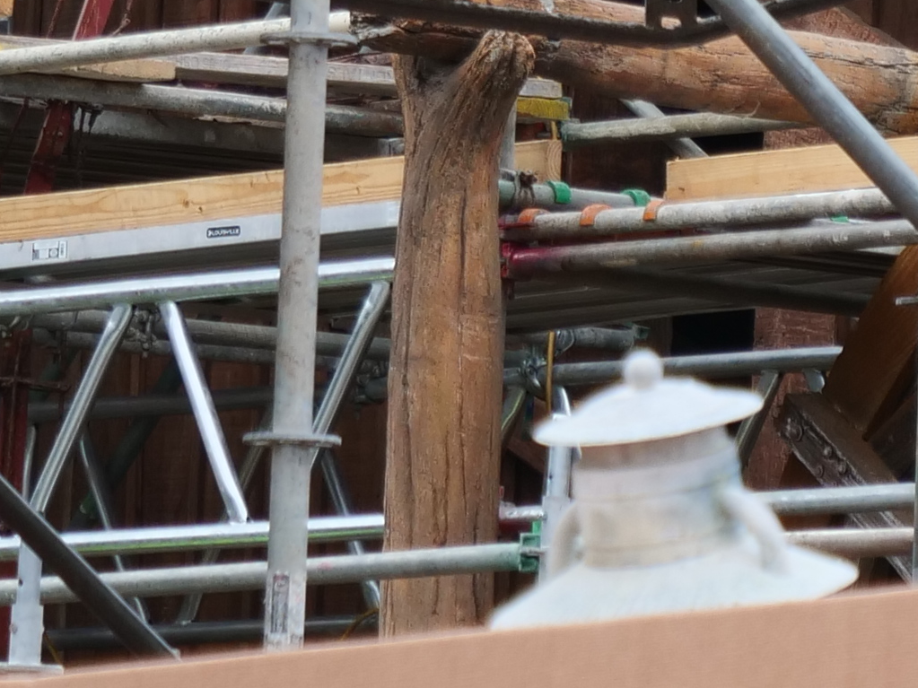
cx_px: 925
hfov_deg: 3.3
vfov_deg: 2.4
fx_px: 16122
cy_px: -1017
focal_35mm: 608
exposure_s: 1/200
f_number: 4
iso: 200
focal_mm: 60
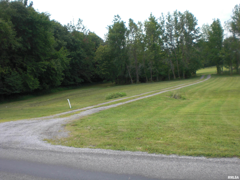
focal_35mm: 38
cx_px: 120
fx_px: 263
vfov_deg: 37.7
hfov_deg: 49.0
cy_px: 90
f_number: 3.1
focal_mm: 6.3
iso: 64
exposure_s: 1/250
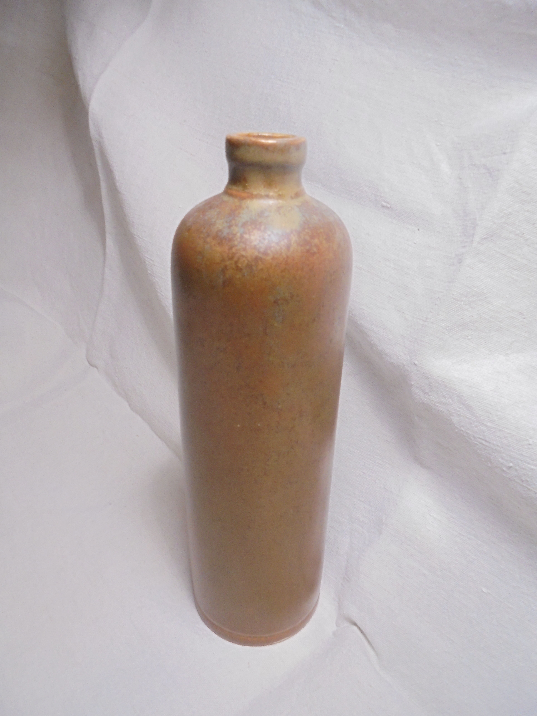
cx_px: 268
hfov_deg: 53.1
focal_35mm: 26
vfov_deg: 67.3
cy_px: 358
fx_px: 538
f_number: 3.5
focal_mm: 4.6
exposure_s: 1/30
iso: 400
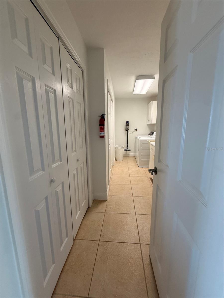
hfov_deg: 85.7
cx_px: 112
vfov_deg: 102.1
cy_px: 149
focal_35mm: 14
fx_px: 121
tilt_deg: -10.1
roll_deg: +0.0
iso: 250
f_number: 2.2
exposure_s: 1/120
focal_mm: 2.22
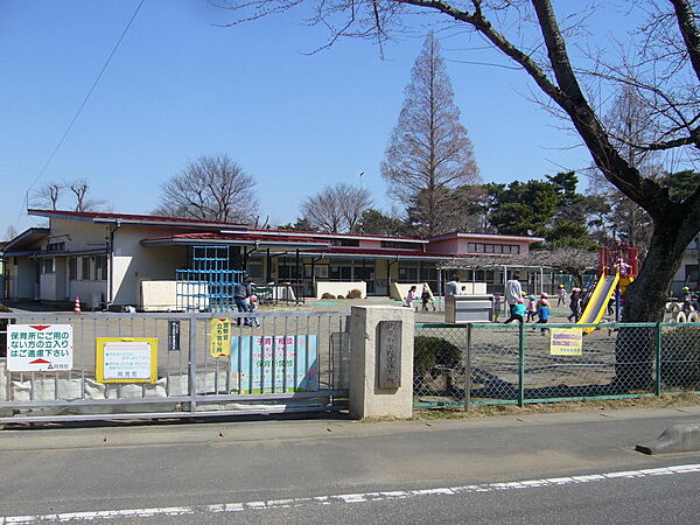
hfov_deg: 52.6
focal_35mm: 35
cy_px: 262
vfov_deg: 40.7
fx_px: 708
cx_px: 350
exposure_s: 1/400
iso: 80
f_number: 5.6
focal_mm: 5.8
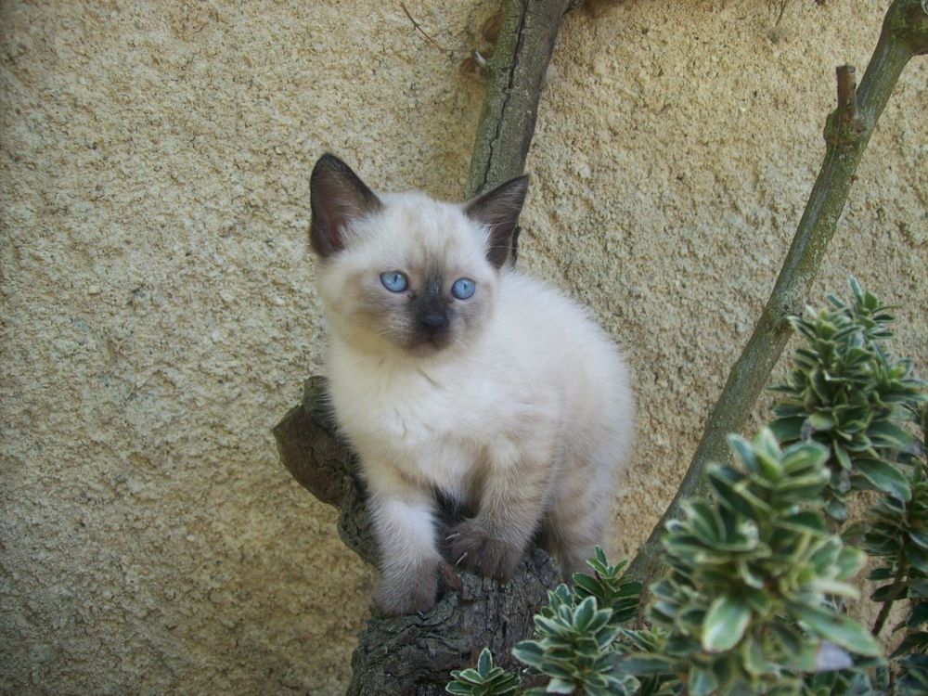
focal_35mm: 36
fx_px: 965
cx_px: 464
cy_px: 348
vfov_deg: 39.7
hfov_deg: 51.4
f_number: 2.7
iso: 80
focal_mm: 6
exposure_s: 1/127
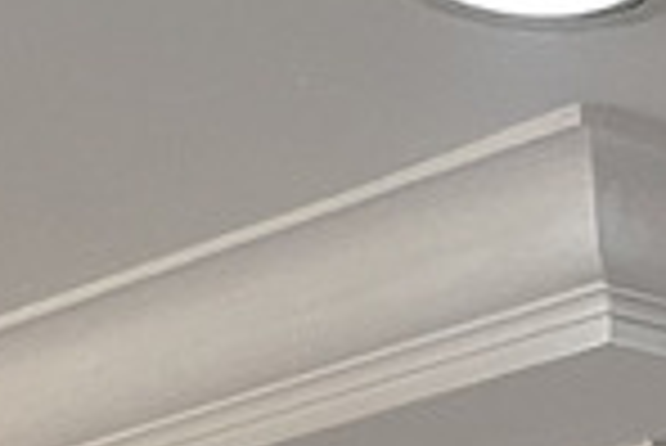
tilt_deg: -2.9
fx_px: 3518
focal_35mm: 190
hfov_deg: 10.2
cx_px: 1210
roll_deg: +0.1
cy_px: 1743
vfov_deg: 6.1
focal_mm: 5.1
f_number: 1.6
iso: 250
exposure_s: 1/50
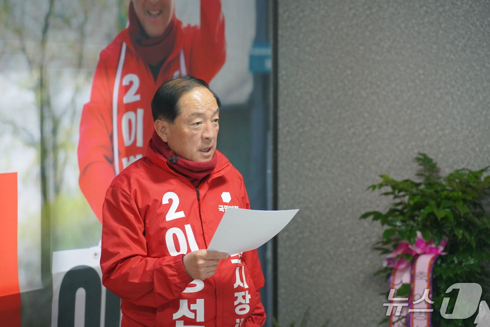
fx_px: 1184
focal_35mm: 87
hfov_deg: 23.4
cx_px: 245
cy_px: 164
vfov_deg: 15.7
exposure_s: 1/500
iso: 2500
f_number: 2.8
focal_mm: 87
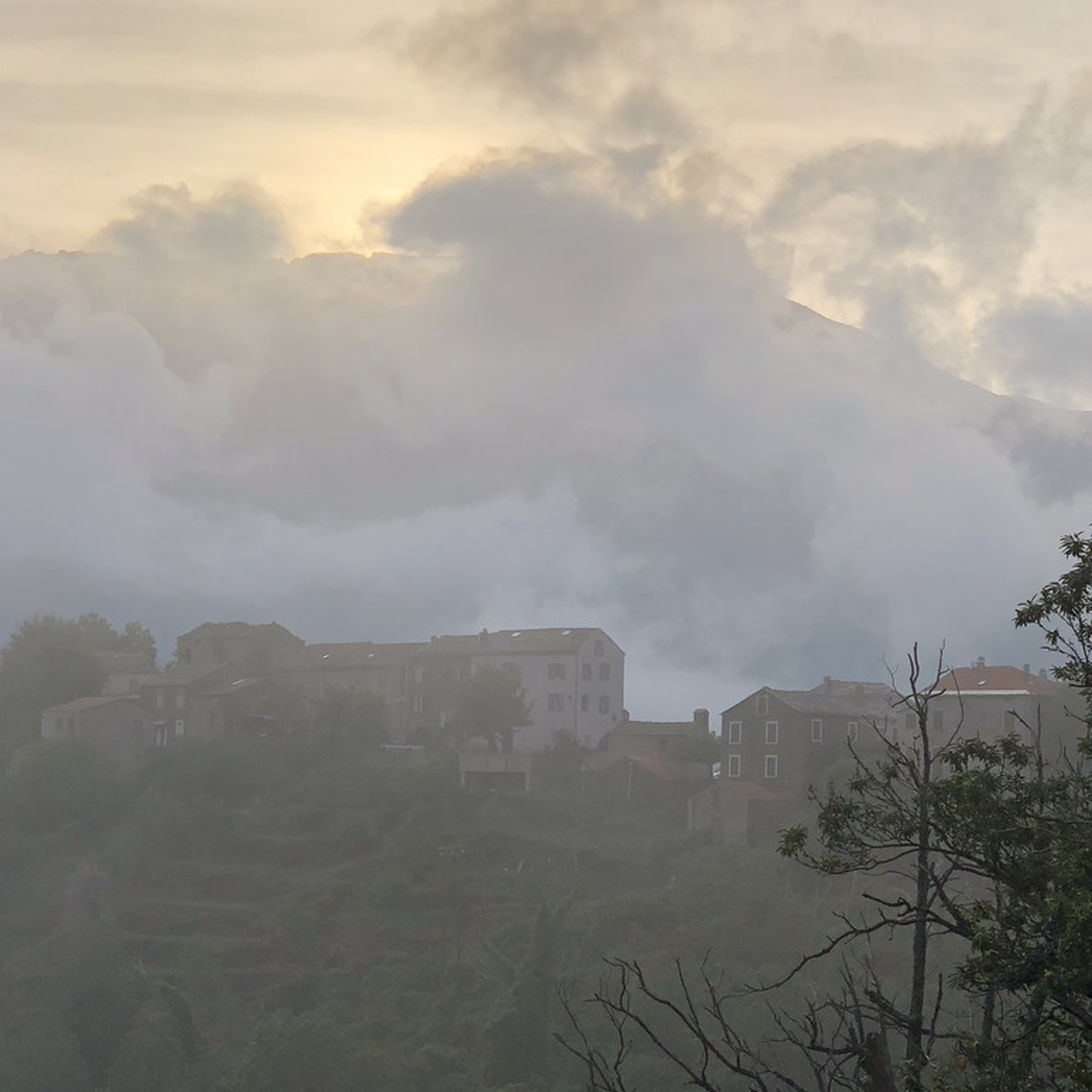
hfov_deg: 18.2
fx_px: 3391
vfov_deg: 18.2
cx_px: 275
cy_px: 742
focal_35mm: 95
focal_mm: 6
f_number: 2.4
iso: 16
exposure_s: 1/873
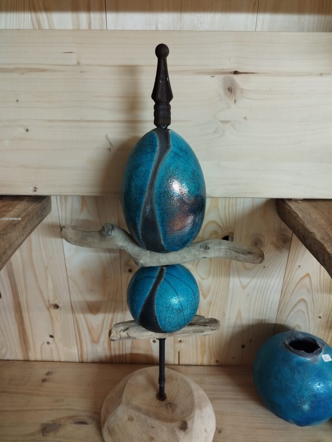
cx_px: 166
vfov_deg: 69.4
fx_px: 320
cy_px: 221
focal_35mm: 25
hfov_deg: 54.9
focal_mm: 5.95
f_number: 1.89
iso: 1100
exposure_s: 1/33.3
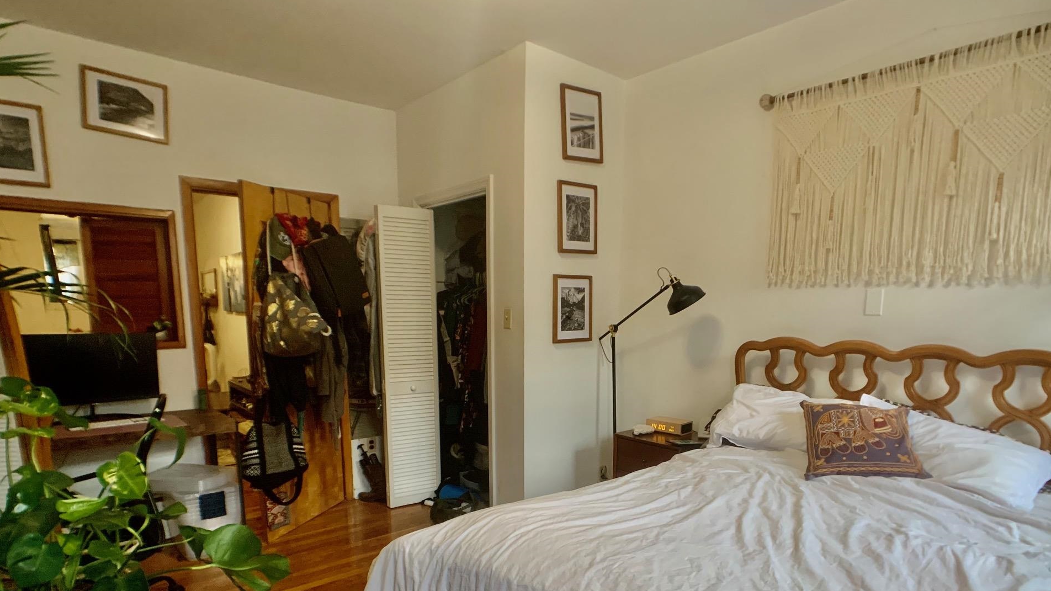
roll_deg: +0.6
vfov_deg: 38.4
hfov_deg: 64.3
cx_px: 527
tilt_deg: -10.6
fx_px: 836
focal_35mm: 30
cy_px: 410
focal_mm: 4.25
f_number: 1.8
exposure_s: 1/60
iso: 200
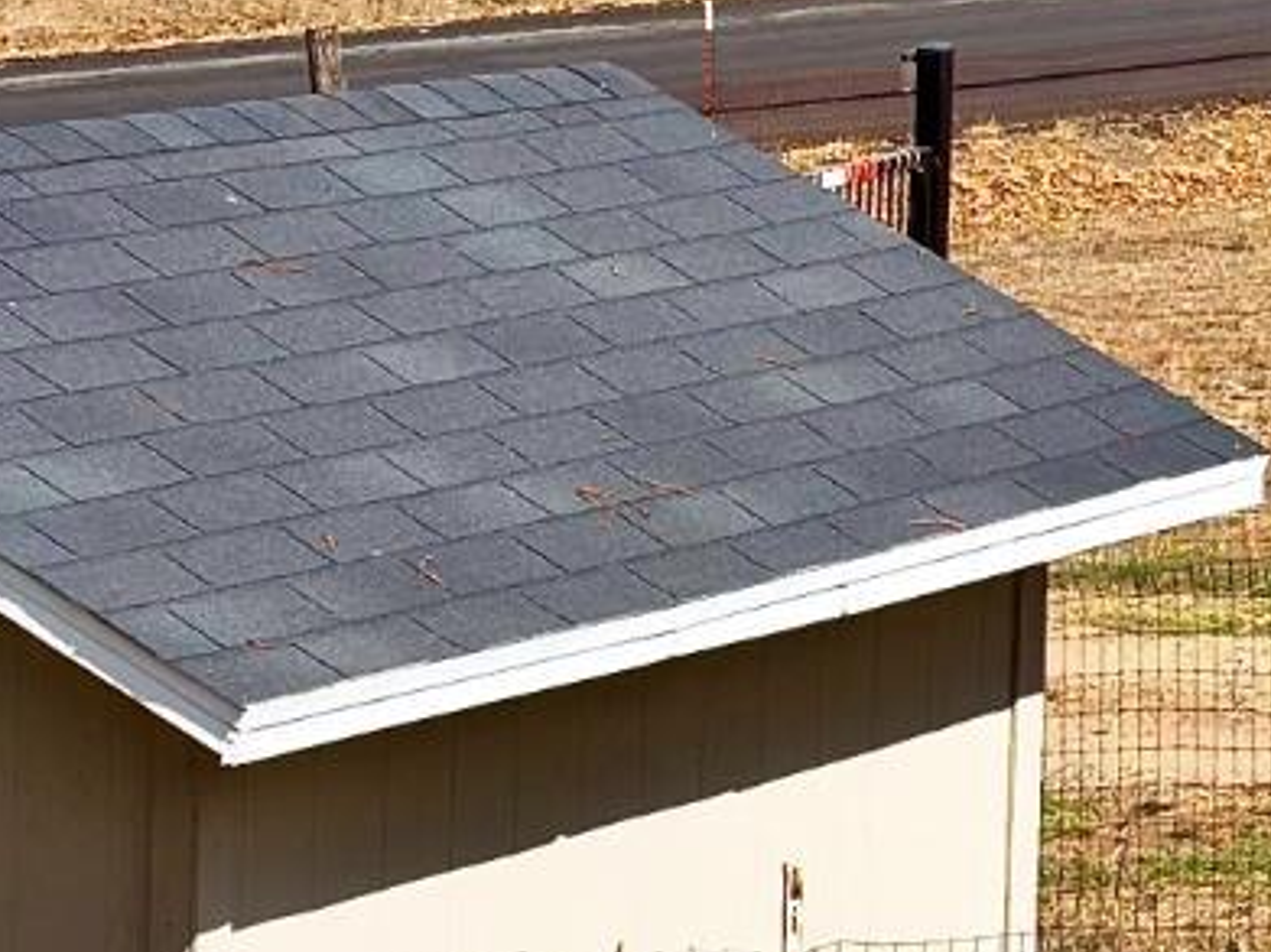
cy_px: 336
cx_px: 1580
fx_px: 6754
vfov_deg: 8.1
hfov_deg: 10.5
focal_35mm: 184
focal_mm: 6.93
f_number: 1.8
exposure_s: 1/2907
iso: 64
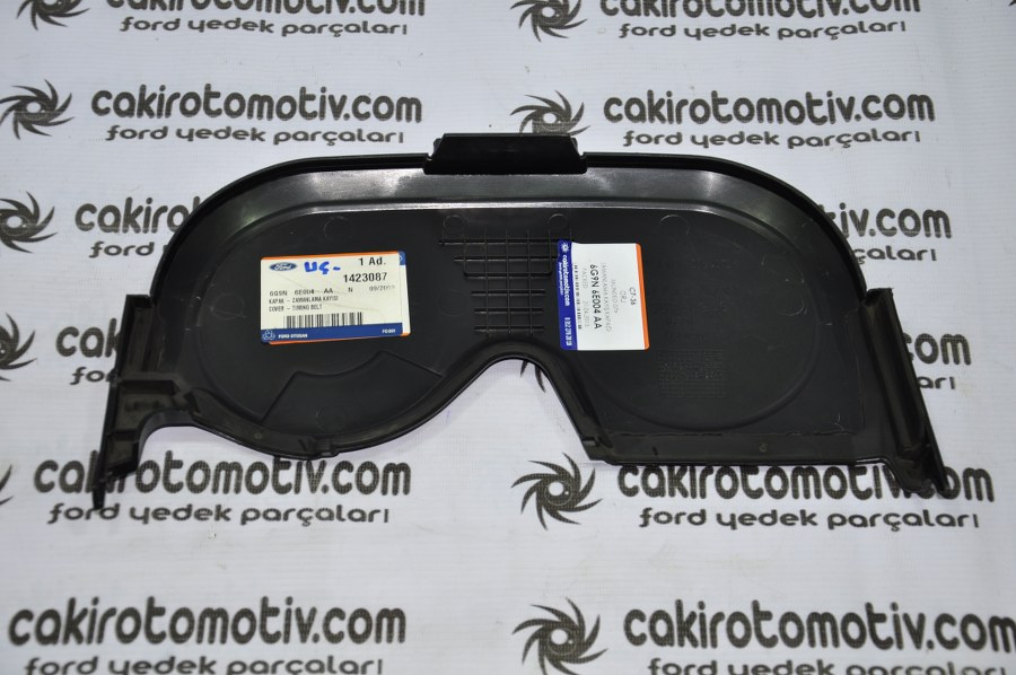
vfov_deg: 18.9
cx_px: 508
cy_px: 338
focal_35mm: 72
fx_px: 2030
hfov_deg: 28.1
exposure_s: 1/60
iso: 200
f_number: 4.8
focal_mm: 48
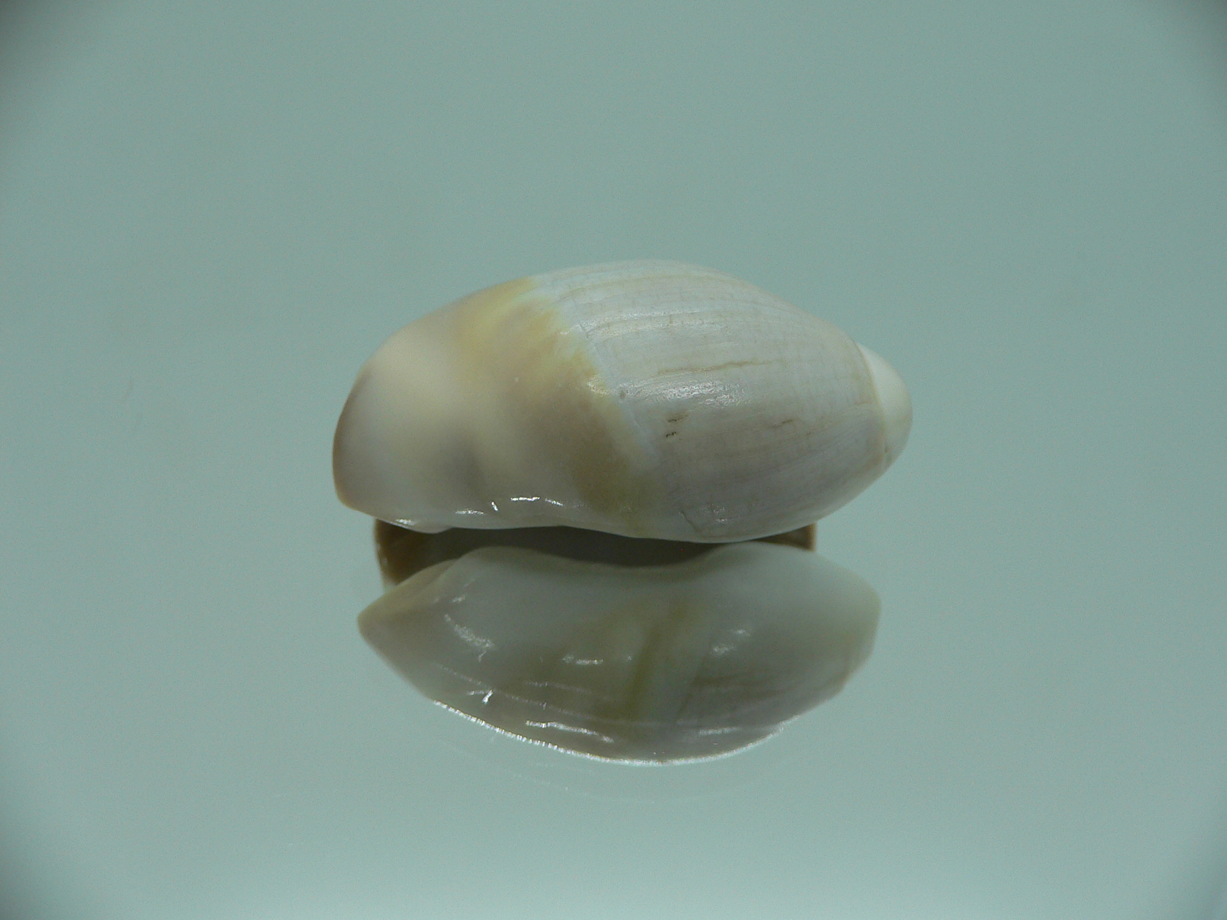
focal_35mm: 35
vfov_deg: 40.7
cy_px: 460
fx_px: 1241
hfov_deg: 52.6
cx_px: 614
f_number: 2.8
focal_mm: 4.6
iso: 80
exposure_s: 1/60
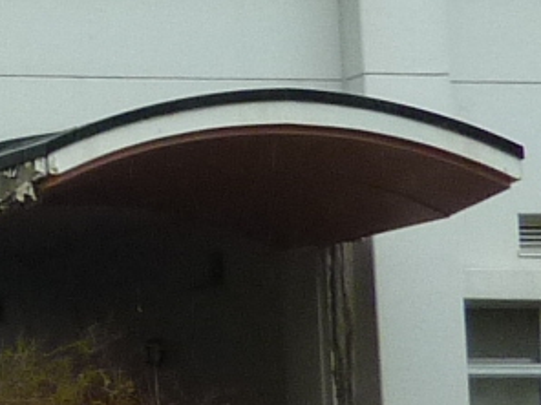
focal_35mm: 173
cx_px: -894
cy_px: 202
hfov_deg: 9.7
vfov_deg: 8.6
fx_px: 2704
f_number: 3.3
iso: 160
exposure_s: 1/160
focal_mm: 4.1
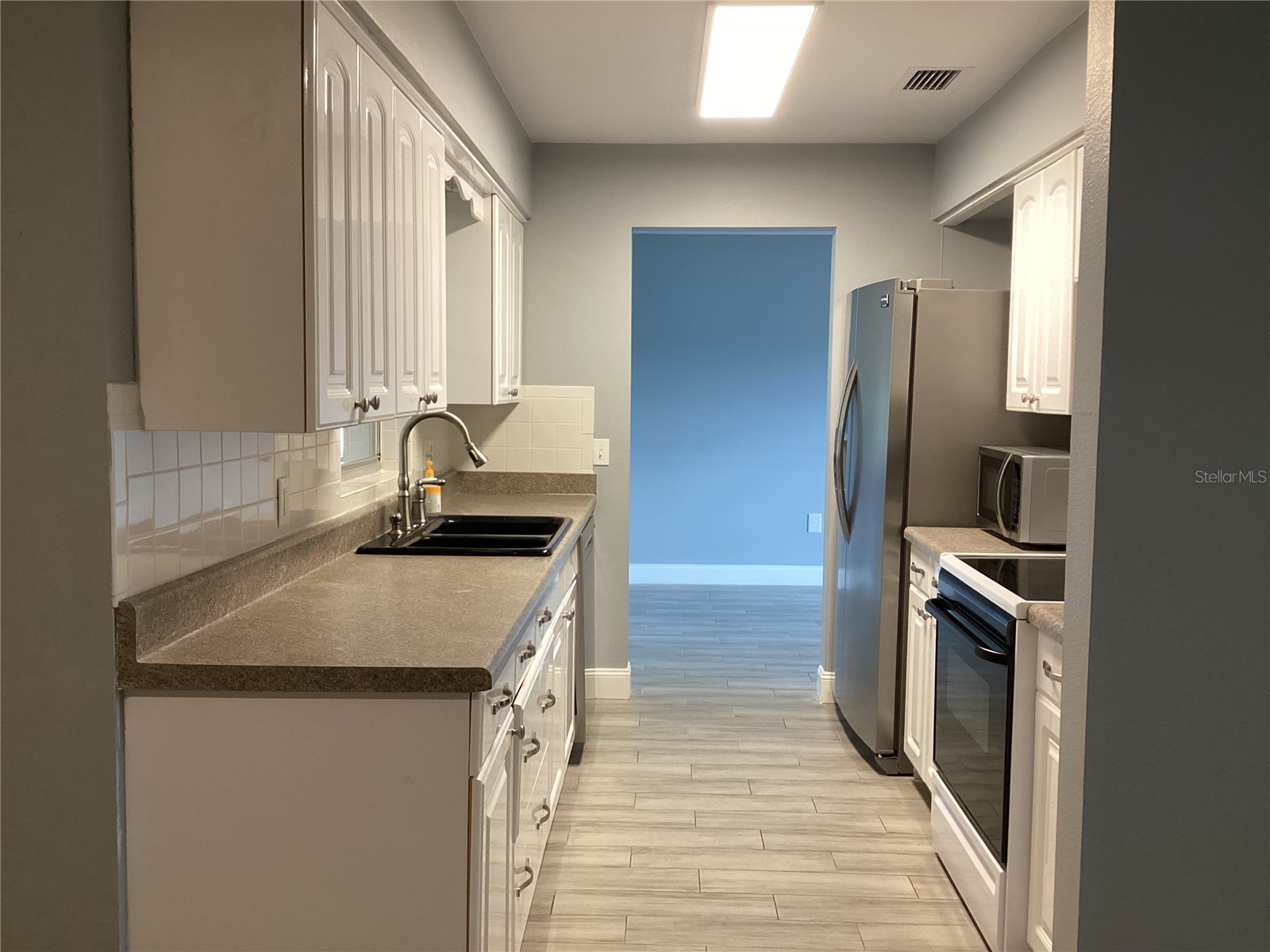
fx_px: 1137
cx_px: 635
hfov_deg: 58.4
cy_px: 476
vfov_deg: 45.4
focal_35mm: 31
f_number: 2.4
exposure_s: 1/60
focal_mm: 3.3
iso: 320
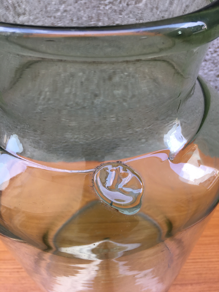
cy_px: 146
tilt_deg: -45.0
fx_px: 245
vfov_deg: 61.7
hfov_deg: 48.2
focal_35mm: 29
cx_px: 110
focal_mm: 4.15
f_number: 2.2
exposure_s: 1/110
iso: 25
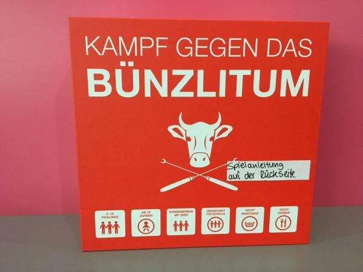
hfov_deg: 58.4
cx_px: 182
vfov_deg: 45.4
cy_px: 136
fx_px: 325
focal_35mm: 31
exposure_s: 1/33
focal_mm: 3.3
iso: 200
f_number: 2.4
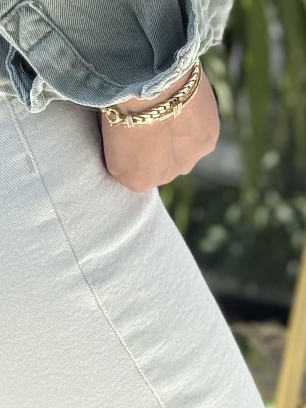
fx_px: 2251
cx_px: -44
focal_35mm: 191
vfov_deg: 9.8
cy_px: -338
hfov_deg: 7.7
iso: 64
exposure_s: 1/377
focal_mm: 6.76
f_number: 1.78
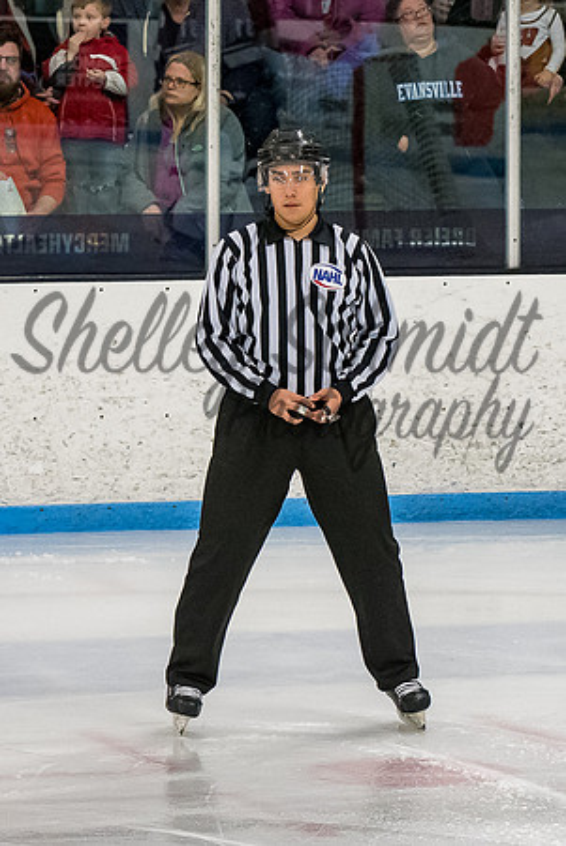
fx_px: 7191
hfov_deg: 4.5
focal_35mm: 306
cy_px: 365
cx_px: 297
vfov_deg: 6.7
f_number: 3.5
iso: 2500
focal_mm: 102
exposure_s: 1/800
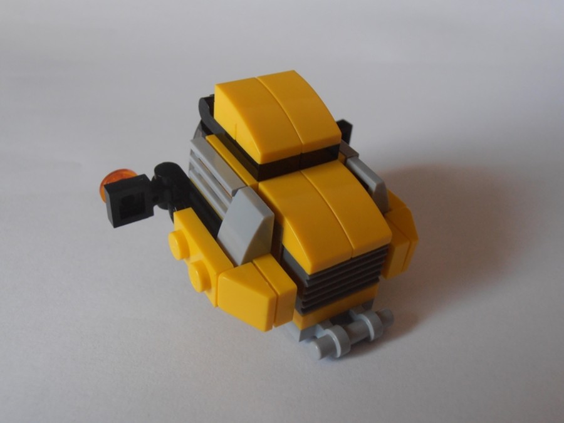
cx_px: 282
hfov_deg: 50.1
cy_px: 212
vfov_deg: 38.7
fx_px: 603
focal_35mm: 37
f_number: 3.9
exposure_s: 1/20
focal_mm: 6.61
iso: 125
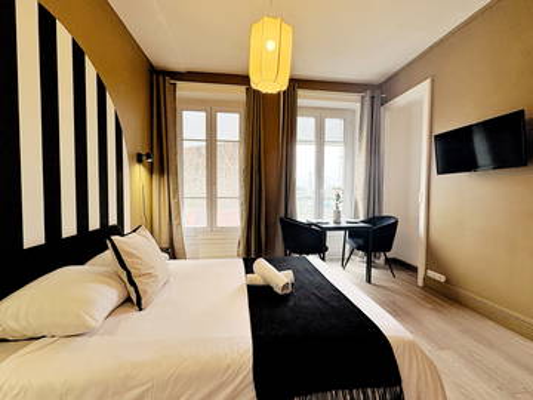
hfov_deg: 102.1
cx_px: 266
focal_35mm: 14
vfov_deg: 85.7
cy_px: 200
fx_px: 216
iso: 200
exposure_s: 1/100
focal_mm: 2.22
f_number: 2.2
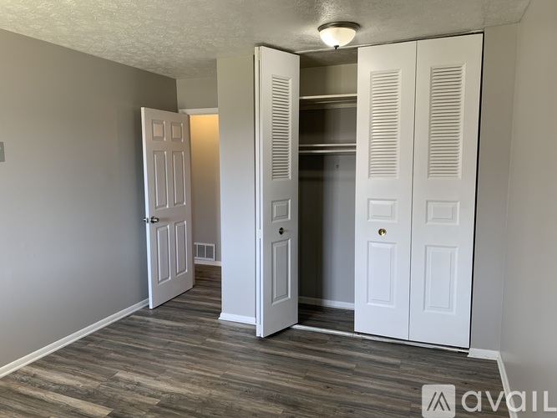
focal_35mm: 26
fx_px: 418
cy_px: 209
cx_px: 278
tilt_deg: -7.8
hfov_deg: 67.3
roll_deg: +0.4
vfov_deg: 53.0
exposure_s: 1/85
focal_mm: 4.25
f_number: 1.8
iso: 100
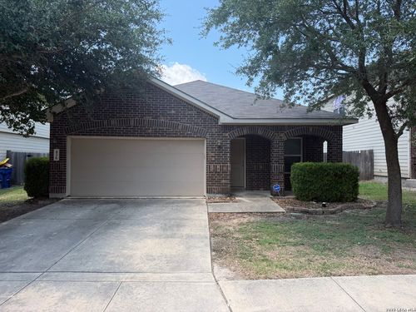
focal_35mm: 24
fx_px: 288
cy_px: 156
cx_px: 208
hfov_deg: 71.6
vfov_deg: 56.8
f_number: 1.78
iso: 100
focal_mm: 6.76
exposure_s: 1/1855
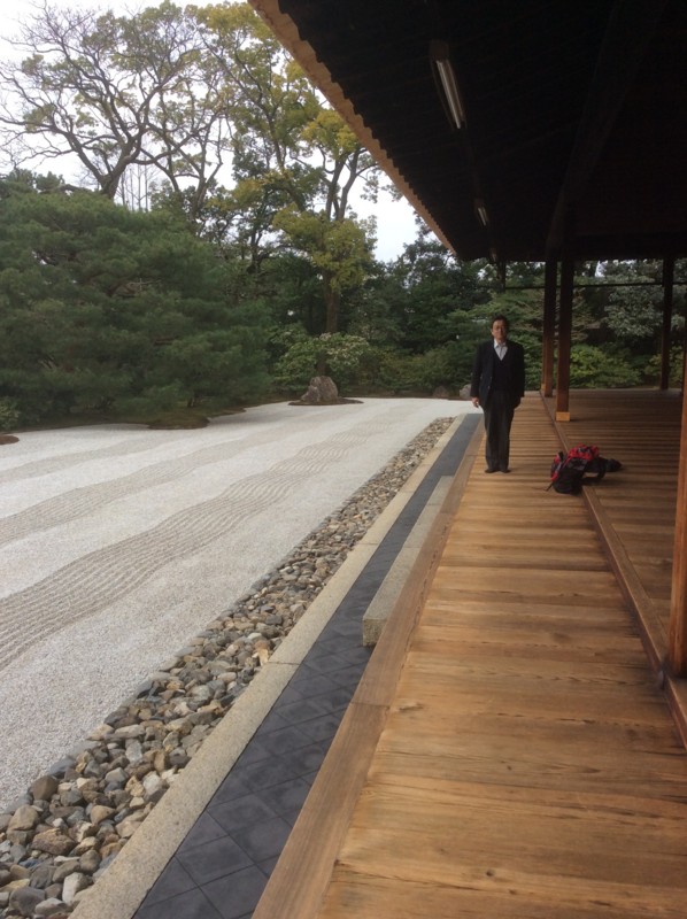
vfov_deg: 56.9
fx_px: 849
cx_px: 344
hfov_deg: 44.1
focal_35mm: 32
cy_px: 460
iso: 32
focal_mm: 3.3
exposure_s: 1/545
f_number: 2.4
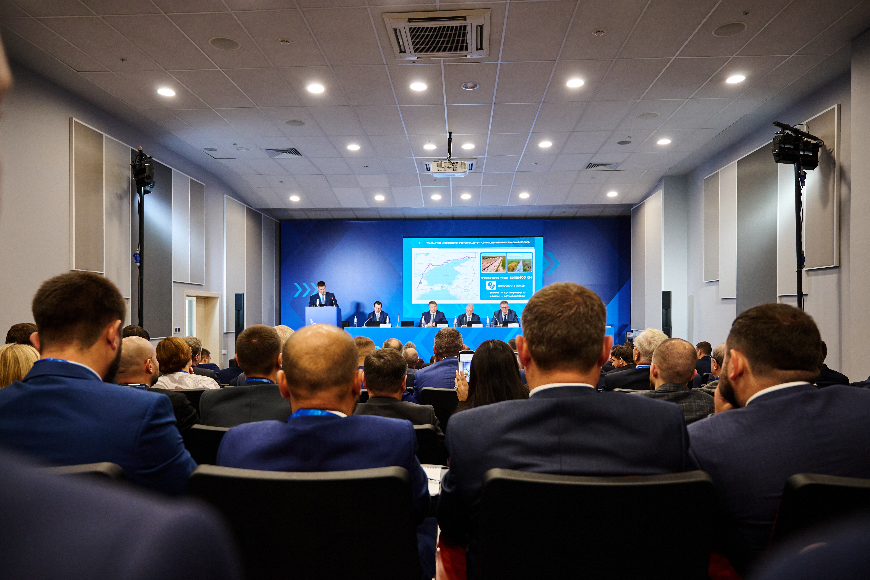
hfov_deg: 73.7
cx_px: 435
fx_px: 580
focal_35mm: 24
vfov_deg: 53.1
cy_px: 290
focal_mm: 24
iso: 2500
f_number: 4
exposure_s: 1/250
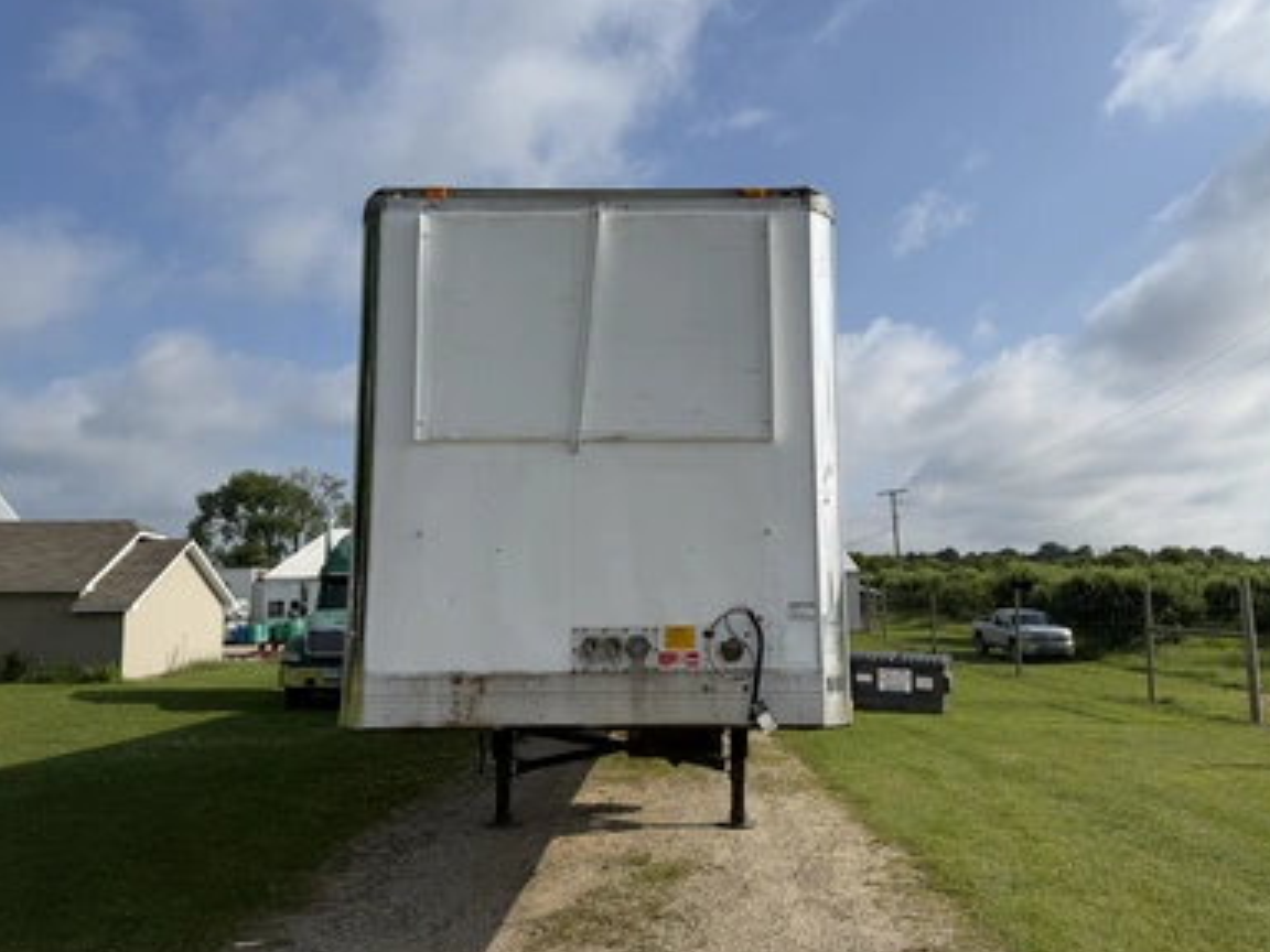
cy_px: 486
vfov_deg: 54.9
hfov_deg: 69.4
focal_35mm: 25
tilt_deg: +9.7
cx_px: 655
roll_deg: -0.3
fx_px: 917
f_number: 1.78
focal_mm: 6.76
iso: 80
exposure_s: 1/6711
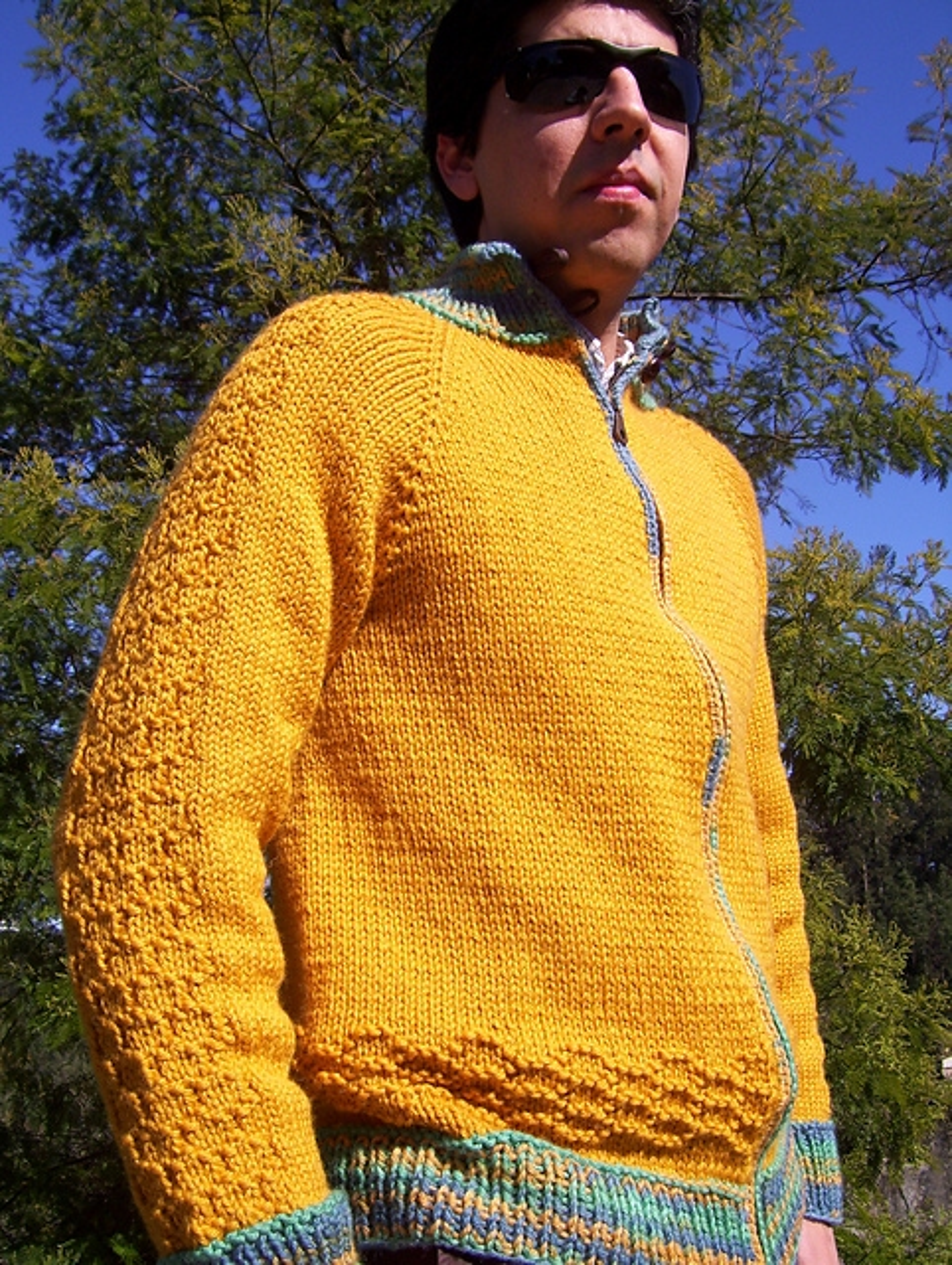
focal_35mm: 36
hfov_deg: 39.8
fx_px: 1317
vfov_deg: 51.3
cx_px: 476
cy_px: 632
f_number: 4.8
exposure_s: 1/500
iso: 80
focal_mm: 6
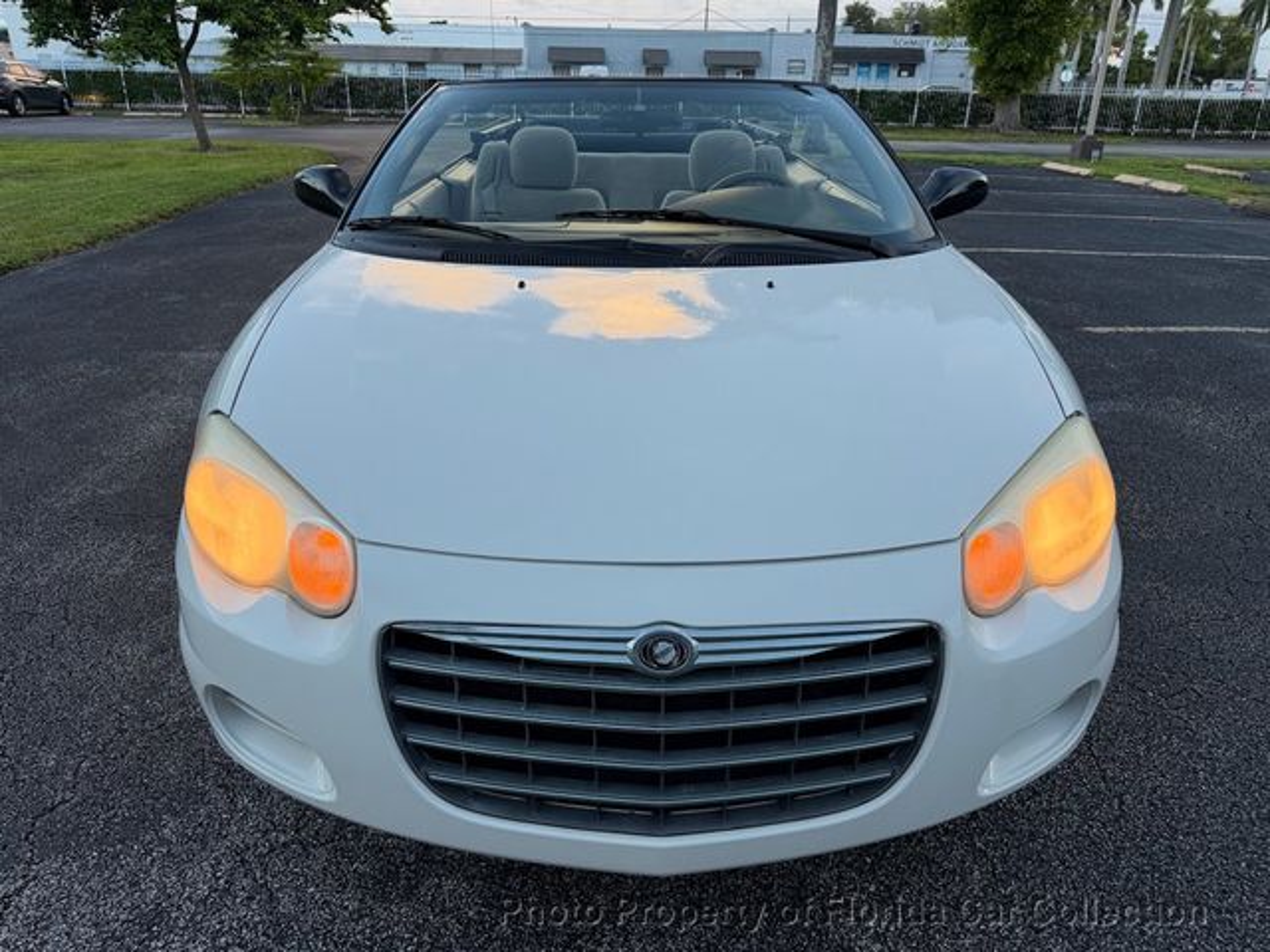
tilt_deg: -23.1
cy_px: 476
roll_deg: -1.2
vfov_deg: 56.8
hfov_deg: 71.6
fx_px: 881
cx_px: 635
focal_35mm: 24
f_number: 1.78
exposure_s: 1/360
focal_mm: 6.76
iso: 80
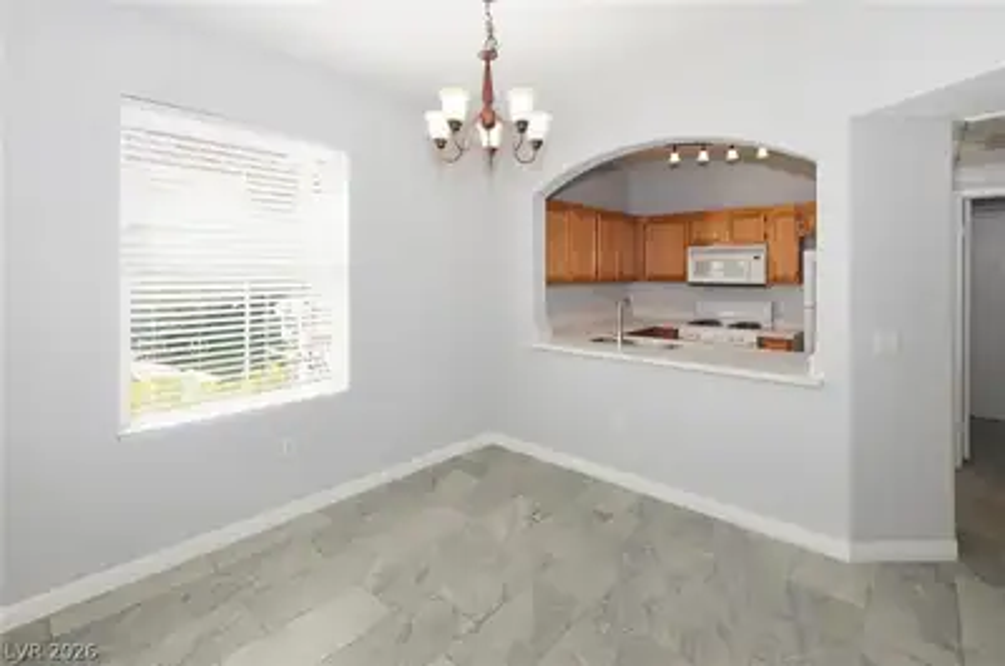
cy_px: 333
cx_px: 502
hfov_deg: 100.5
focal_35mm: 15
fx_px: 418
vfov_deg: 77.1
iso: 200
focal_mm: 10
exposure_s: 1/100
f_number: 5
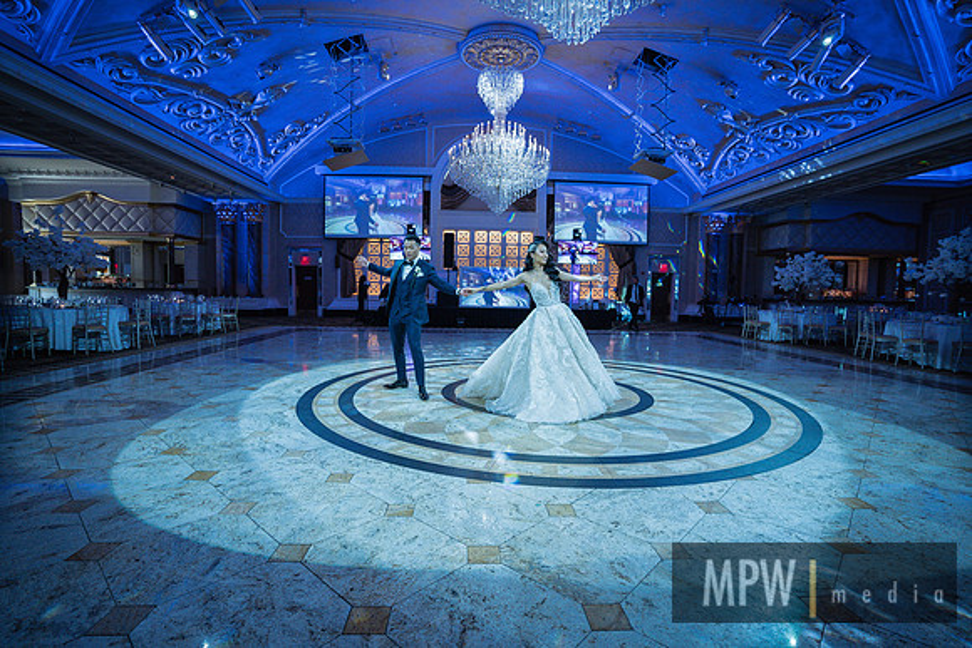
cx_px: 486
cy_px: 324
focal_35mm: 17
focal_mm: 17
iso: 1250
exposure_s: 1/250
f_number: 2.8
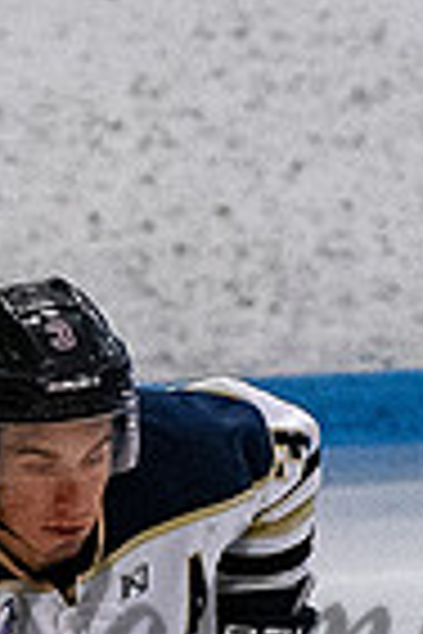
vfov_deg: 1.6
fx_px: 22171
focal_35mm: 1258
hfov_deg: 1.1
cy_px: 718
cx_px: 14
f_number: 3.5
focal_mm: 122
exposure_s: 1/800
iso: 2500
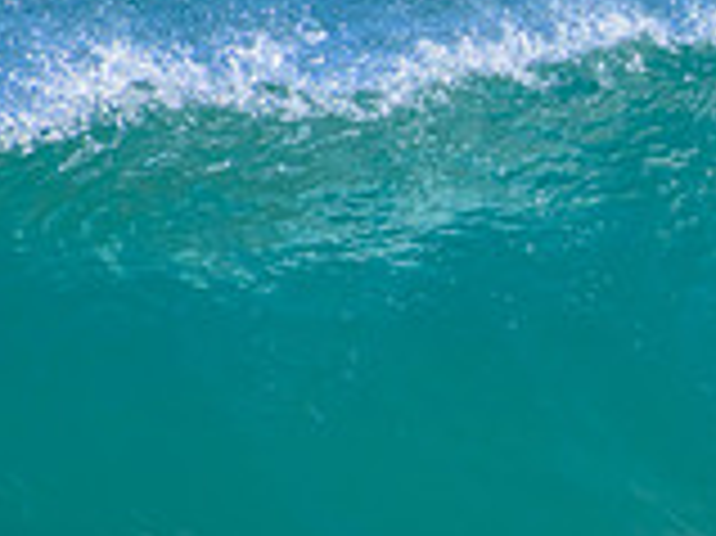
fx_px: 72443
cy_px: 372
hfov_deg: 0.6
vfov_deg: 0.4
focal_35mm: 3505
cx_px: 1256
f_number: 11
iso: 1600
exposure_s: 1/2000
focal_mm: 1000
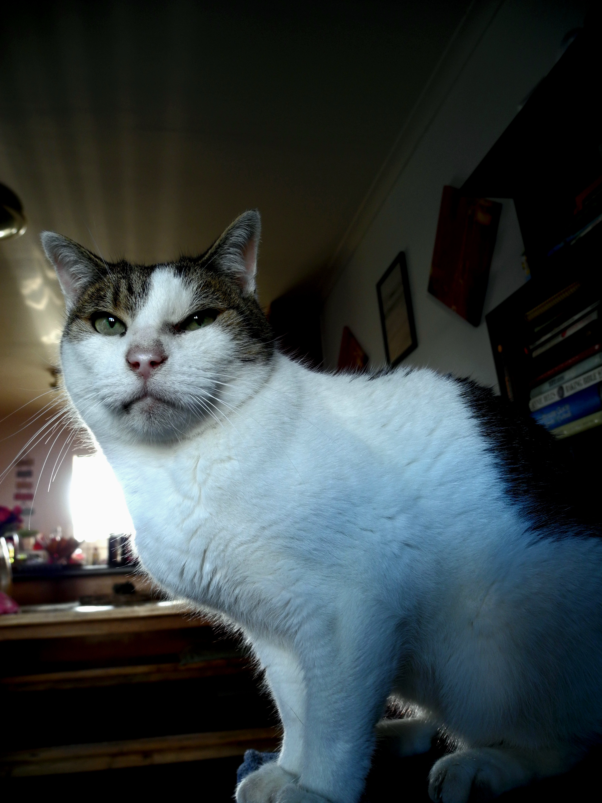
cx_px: 301
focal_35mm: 28
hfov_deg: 49.7
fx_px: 649
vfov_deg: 63.4
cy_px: 402
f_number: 2.8
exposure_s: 1/30
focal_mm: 6
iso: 169
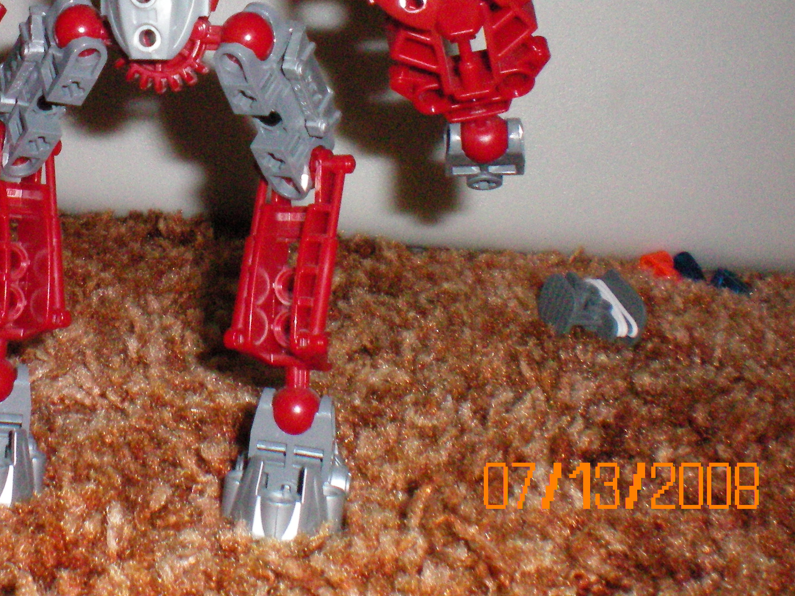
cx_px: 184
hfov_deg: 28.1
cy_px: 76
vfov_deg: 21.2
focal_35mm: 68
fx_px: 1562
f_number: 4.6
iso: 400
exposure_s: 1/60
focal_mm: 6.3
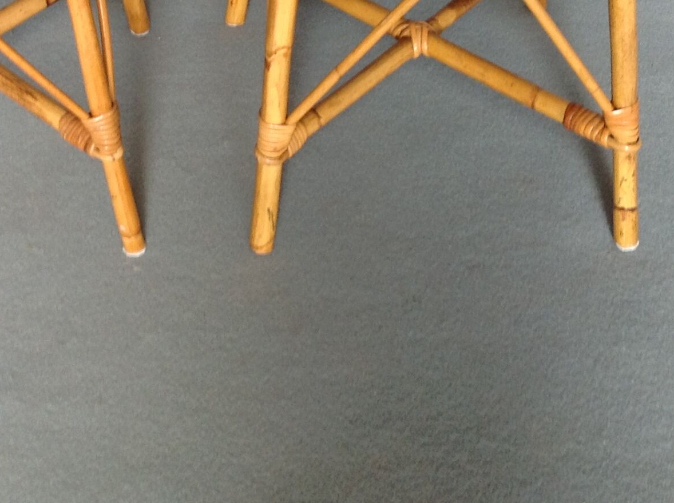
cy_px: -18
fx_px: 1497
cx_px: 195
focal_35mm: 77
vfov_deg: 18.5
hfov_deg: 25.2
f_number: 2.4
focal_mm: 4.28
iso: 100
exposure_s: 1/15
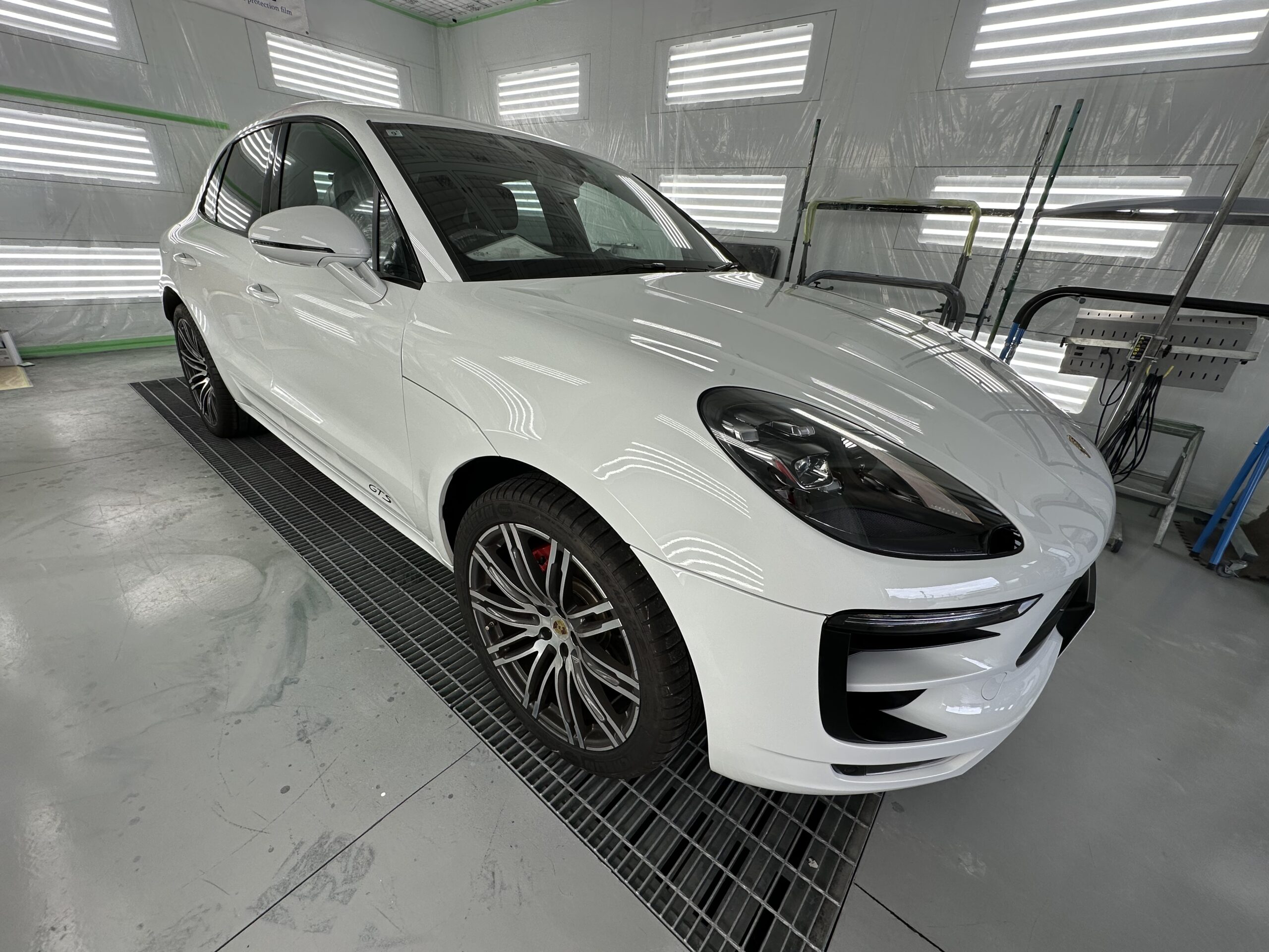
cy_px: 476
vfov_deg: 85.7
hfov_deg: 102.1
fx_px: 513
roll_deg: -3.6
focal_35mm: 14
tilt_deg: -26.2
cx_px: 634
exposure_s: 1/284
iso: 40
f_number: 2.2
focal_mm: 2.22
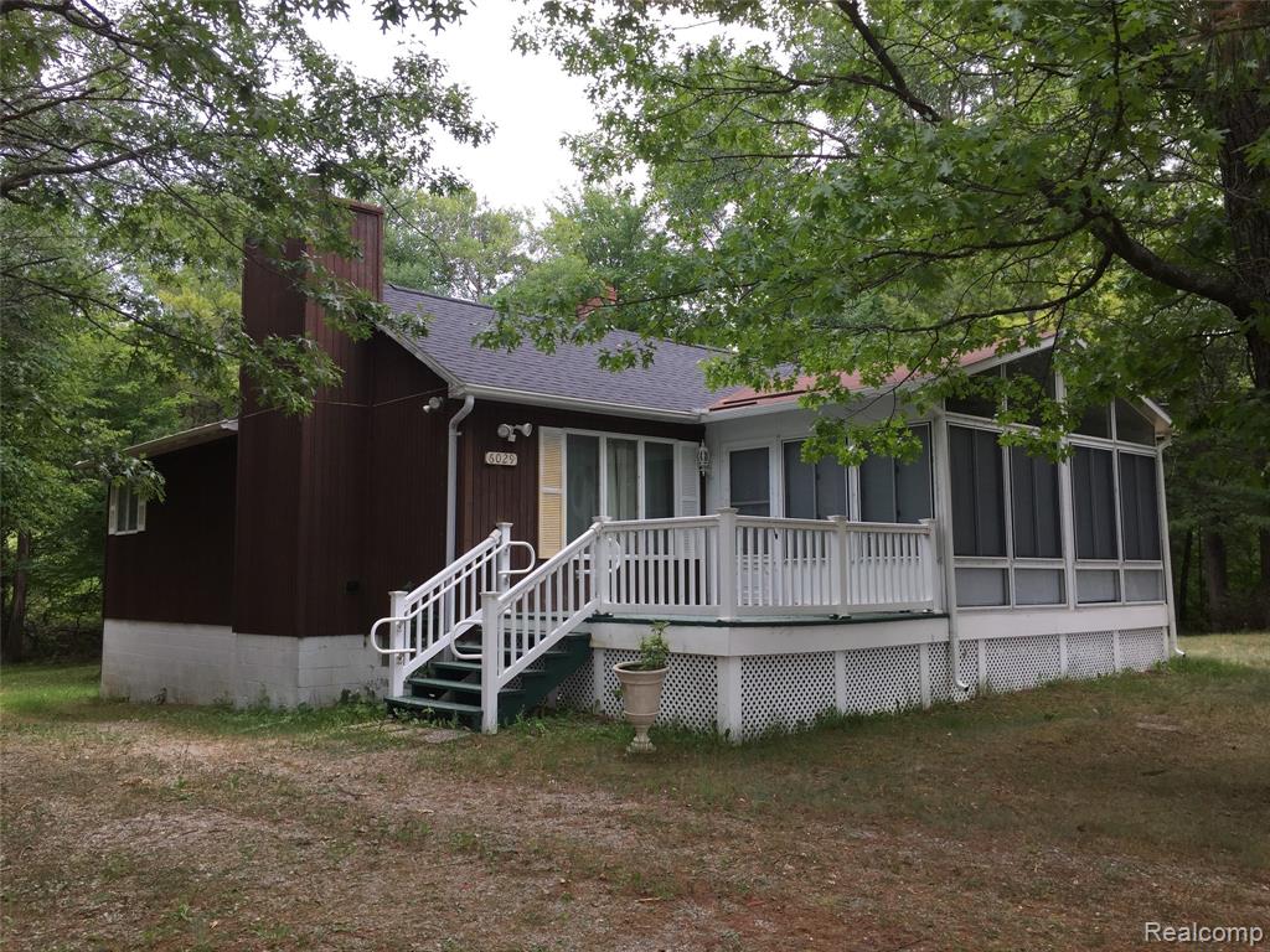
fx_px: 1064
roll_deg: -0.6
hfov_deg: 61.7
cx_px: 635
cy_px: 476
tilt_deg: +6.4
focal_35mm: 29
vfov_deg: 48.2
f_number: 2.2
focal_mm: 4.15
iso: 32
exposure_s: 1/557
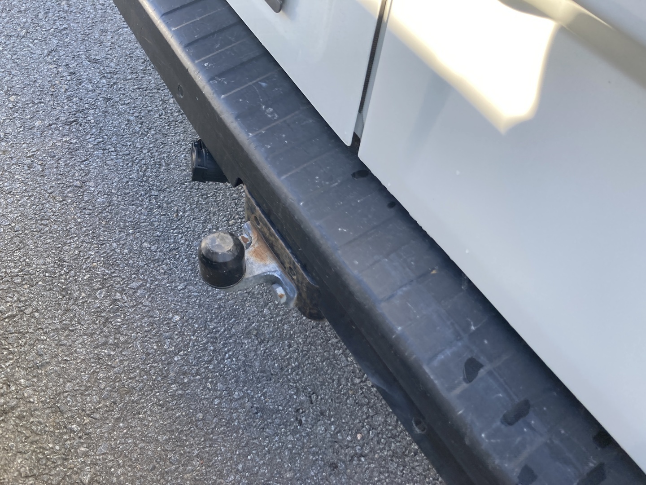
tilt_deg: -55.3
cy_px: 242
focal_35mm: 28
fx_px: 523
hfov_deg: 63.4
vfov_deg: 49.7
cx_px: 323
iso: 25
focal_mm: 3.99
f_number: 1.8
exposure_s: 1/122
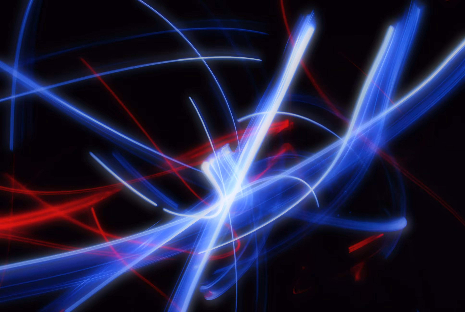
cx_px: 232
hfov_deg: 41.1
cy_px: 156
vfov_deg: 28.2
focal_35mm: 48
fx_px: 621
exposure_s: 25
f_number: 13
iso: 1600
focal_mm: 32
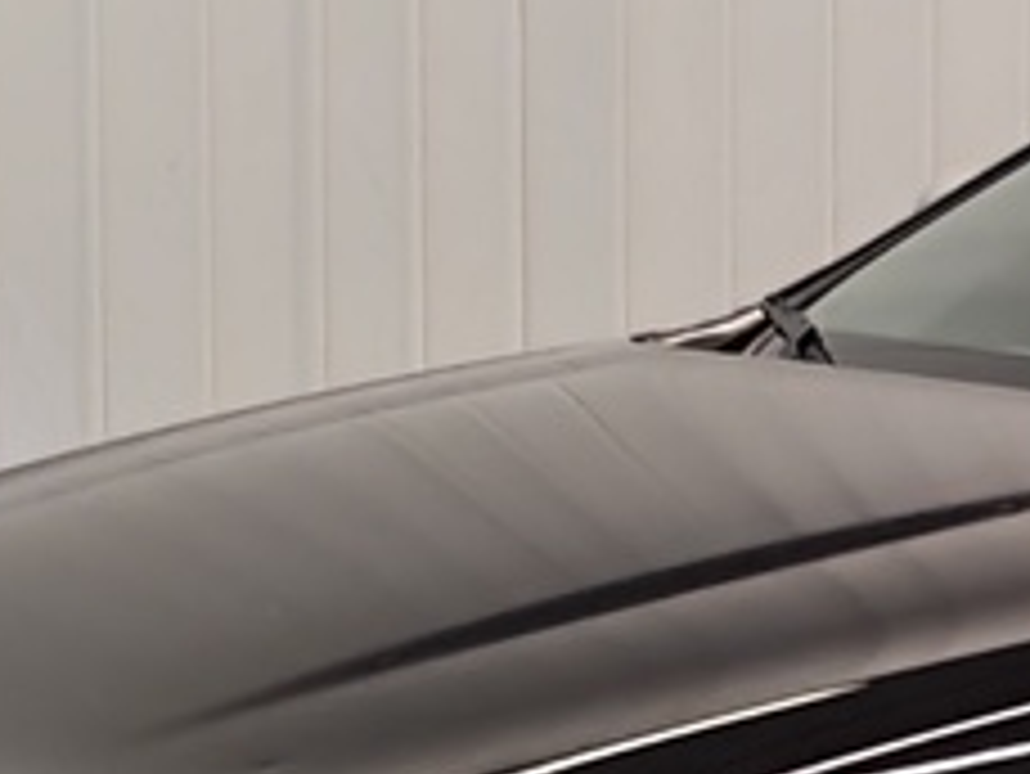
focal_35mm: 201
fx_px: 5984
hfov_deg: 9.4
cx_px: 1880
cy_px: 1026
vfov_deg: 7.3
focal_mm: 5.4
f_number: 1.6
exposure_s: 1/50
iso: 80
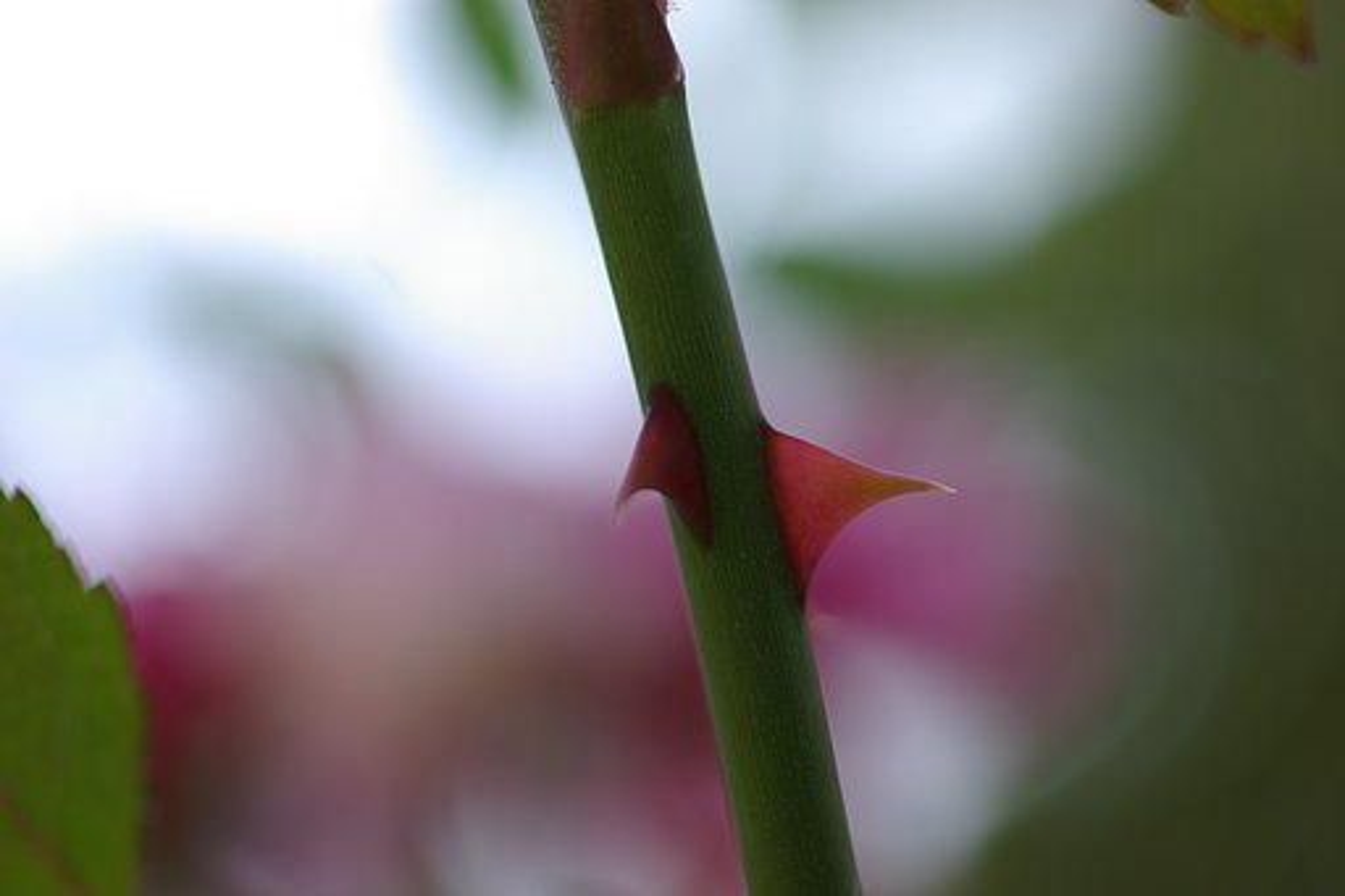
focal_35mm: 75
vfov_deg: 18.2
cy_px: 448
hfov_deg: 27.0
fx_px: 2801
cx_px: 672
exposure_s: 1/250
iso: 100
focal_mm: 50
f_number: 2.8
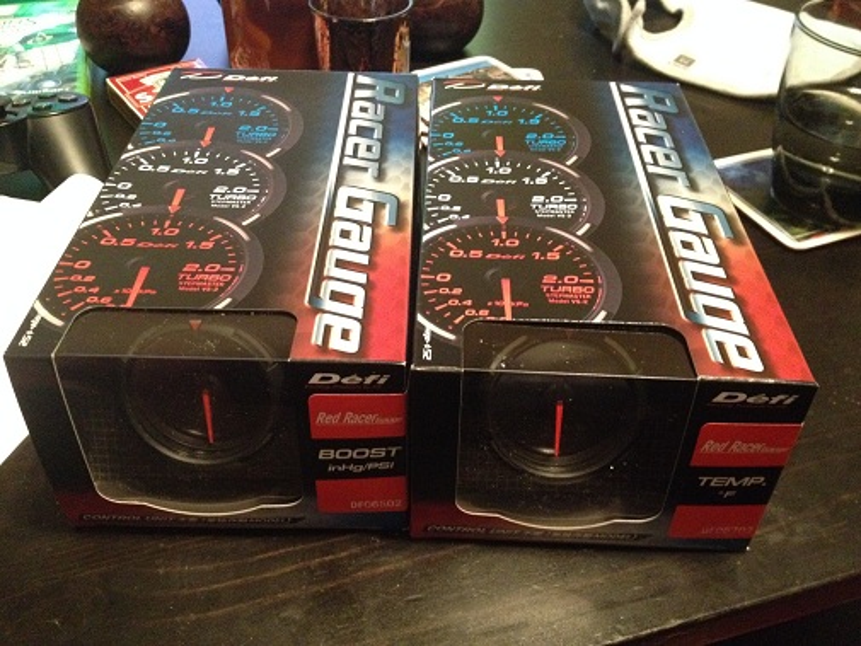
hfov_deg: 52.6
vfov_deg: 40.7
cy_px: 323
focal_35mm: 35
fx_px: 871
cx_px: 430
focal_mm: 4.3
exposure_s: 1/15
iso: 800
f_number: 2.4
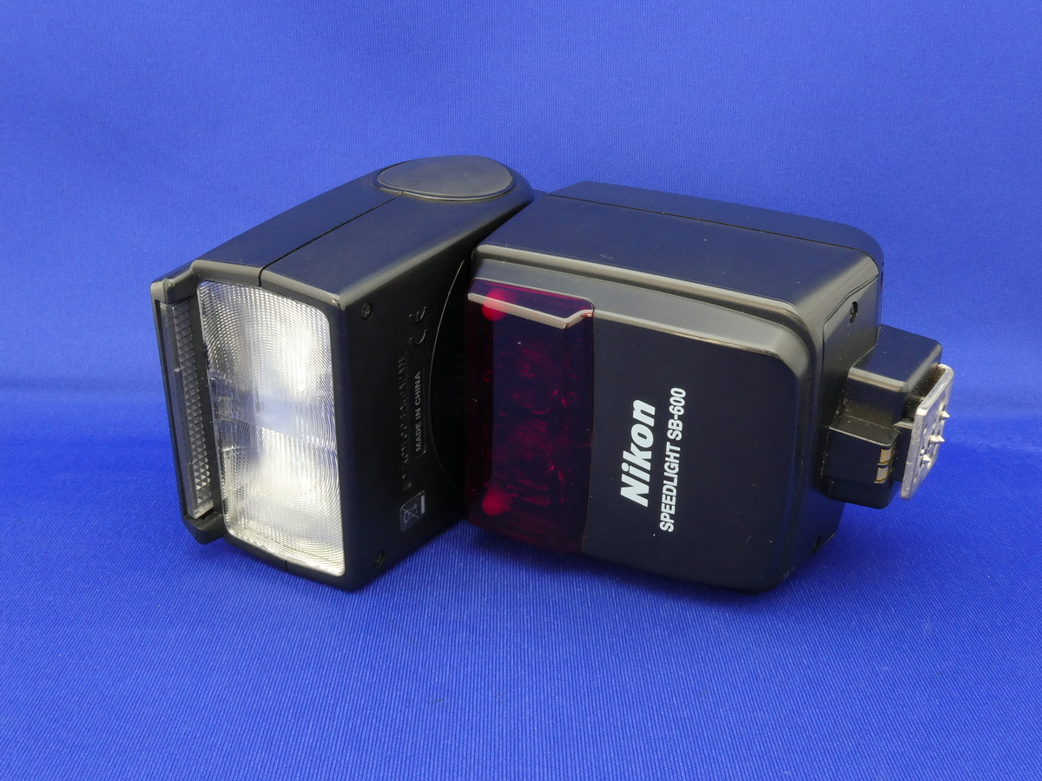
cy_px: 390
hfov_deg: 50.1
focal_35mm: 37
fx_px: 1114
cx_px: 521
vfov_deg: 38.7
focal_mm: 6.7
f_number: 8
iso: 200
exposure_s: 1
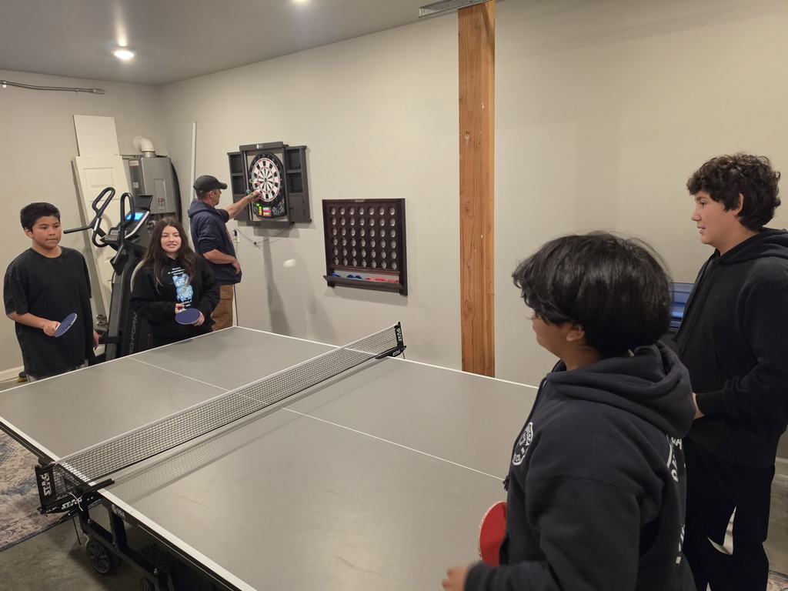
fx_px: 524
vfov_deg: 58.9
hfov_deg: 73.9
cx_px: 394
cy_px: 296
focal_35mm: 23
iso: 500
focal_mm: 6.5
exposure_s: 1/120
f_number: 1.4
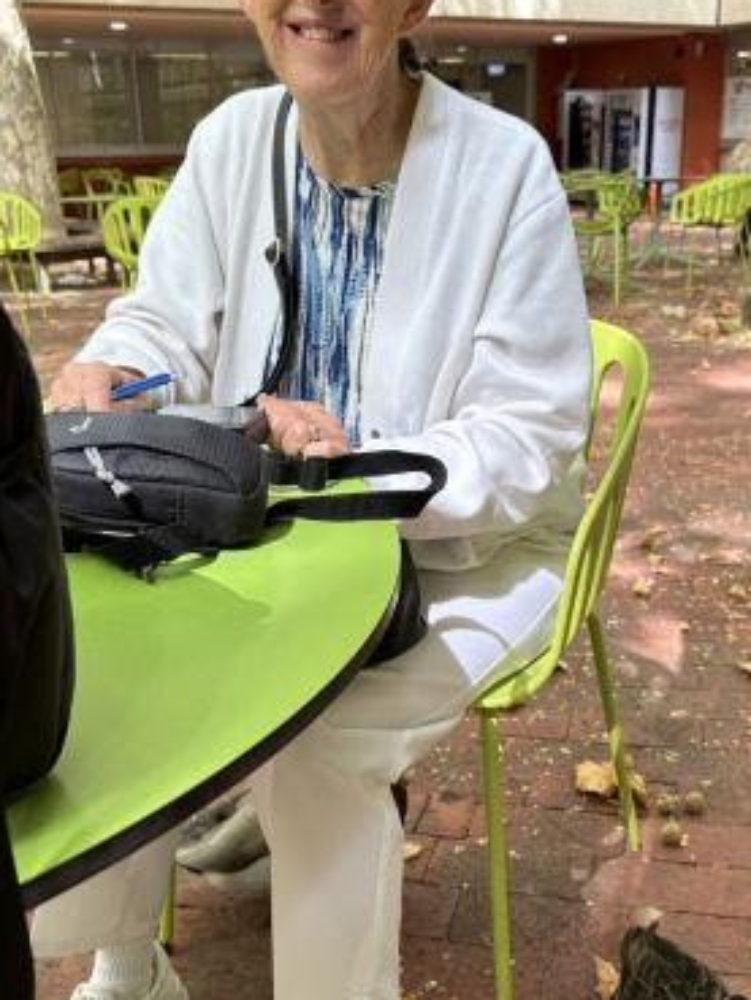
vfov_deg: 47.7
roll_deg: -0.4
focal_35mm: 39
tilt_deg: -21.5
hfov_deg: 36.7
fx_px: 1127
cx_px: 453
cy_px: 580
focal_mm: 6.86
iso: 80
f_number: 1.78
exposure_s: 1/121
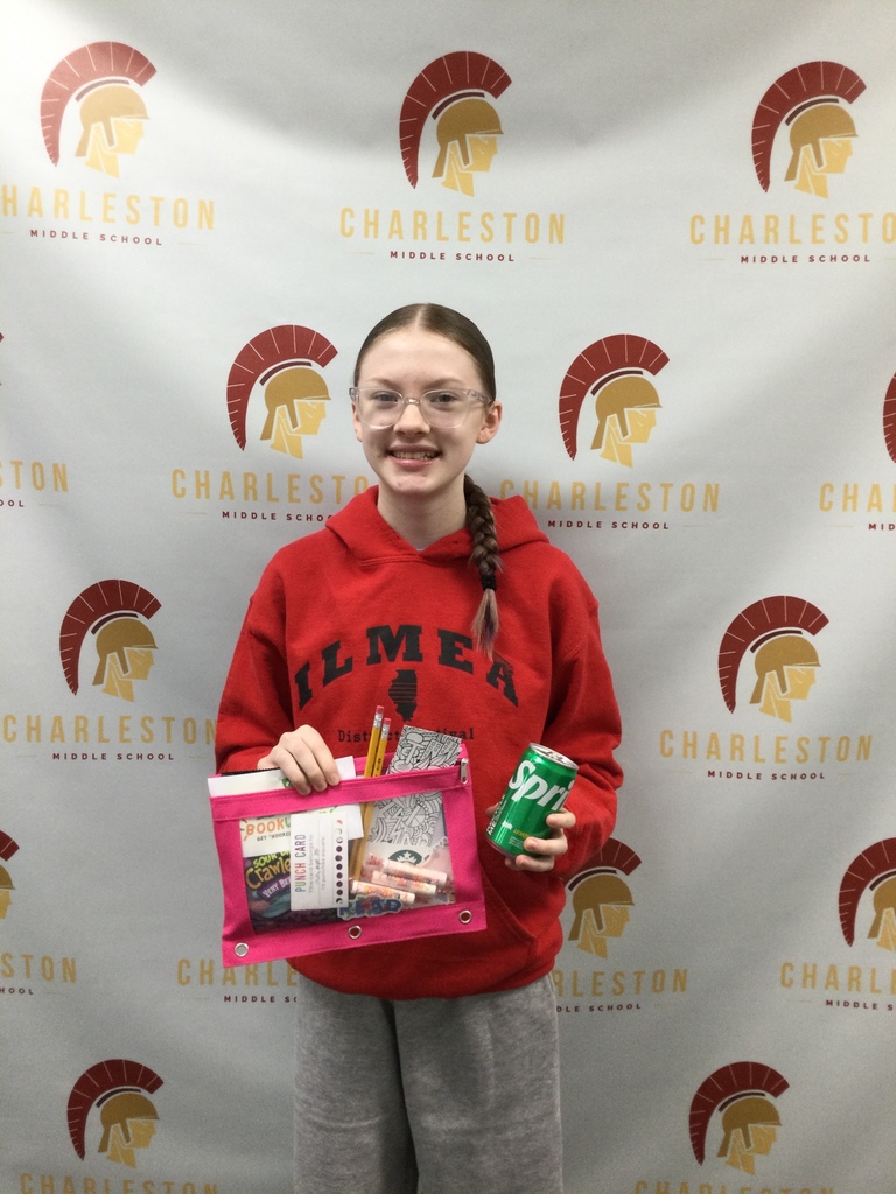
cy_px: 597
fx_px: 1070
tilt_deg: -7.4
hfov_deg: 45.4
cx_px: 448
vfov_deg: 58.4
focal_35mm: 31
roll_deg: +0.2
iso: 50
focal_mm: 3.3
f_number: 2.4
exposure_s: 1/30
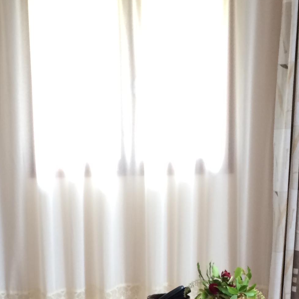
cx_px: 127
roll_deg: +1.8
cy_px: 303
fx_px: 840
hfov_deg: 20.2
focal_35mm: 86
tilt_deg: -16.8
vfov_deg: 19.6
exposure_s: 1/33
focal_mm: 4.15
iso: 100
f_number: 2.2
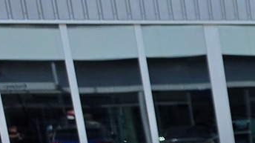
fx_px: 993
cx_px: 730
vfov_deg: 7.7
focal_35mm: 147
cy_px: 335
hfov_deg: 10.8
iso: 64
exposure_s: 1/5294
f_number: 1.4
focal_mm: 6.5
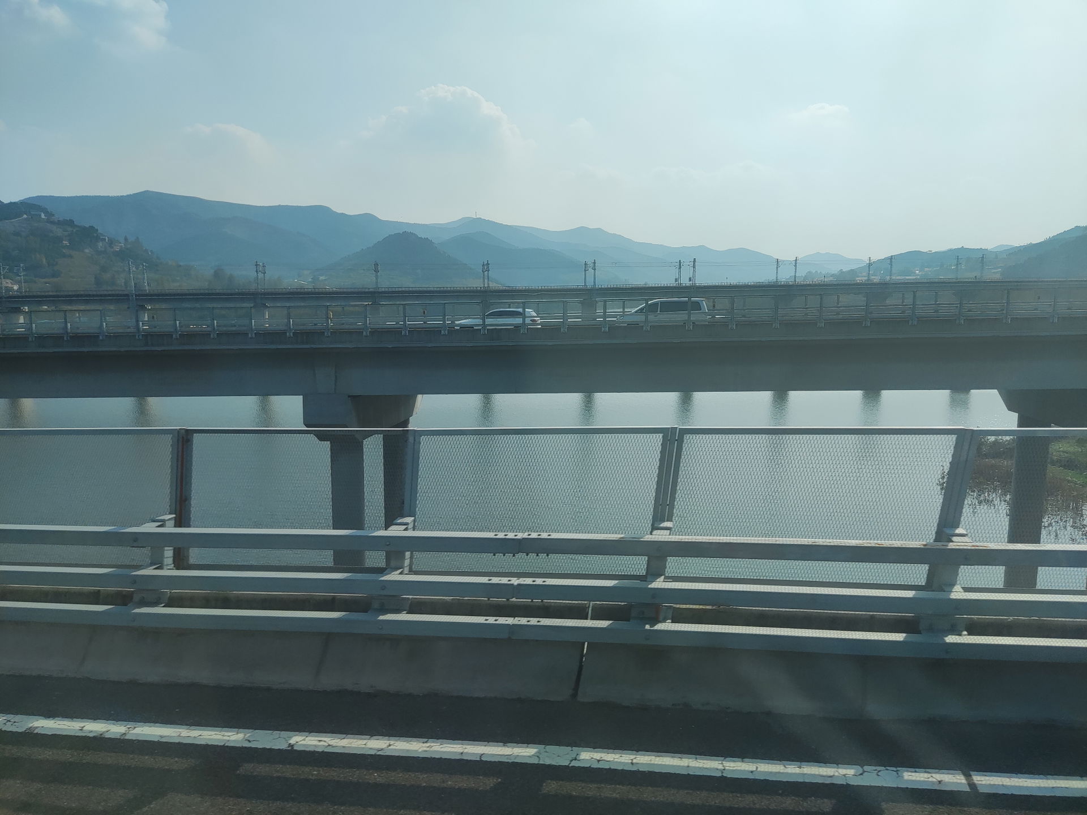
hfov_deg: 69.4
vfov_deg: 54.9
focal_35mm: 25
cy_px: 408
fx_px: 785
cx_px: 544
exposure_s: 1/2326
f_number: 1.79
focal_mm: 4.71
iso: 50
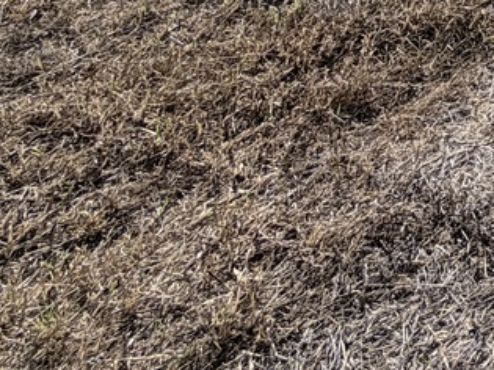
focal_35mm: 64
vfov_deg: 16.6
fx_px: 913
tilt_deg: -6.4
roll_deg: +0.1
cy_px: -390
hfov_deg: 20.5
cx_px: 903
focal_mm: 2.22
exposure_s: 1/1211
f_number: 2.2
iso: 20
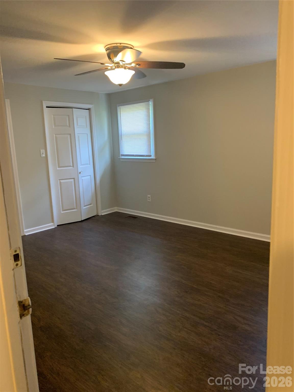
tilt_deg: -9.1
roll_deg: +2.1
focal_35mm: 26
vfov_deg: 67.3
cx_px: 147
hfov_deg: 53.1
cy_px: 196
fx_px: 294
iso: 320
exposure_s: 1/60
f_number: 1.8
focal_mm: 4.25
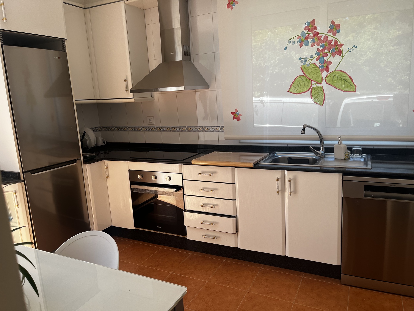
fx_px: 311
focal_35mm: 26
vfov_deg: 53.1
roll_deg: +1.7
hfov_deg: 67.3
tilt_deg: -13.1
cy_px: 156
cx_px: 207
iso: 50
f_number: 1.6
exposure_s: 1/358
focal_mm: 5.1
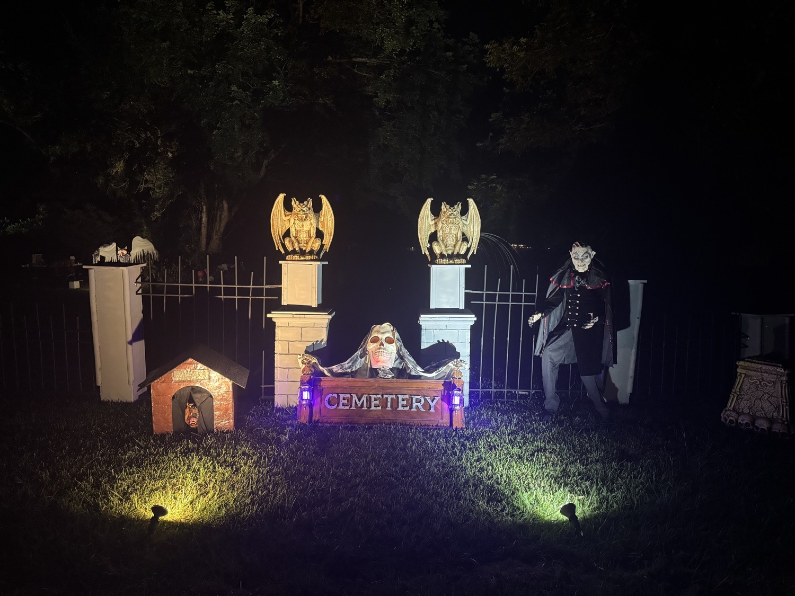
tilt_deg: -6.3
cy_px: 298
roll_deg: -1.6
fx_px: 551
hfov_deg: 71.6
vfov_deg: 56.8
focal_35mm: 24
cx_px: 398
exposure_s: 1/40
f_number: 1.78
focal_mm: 6.76
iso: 1000
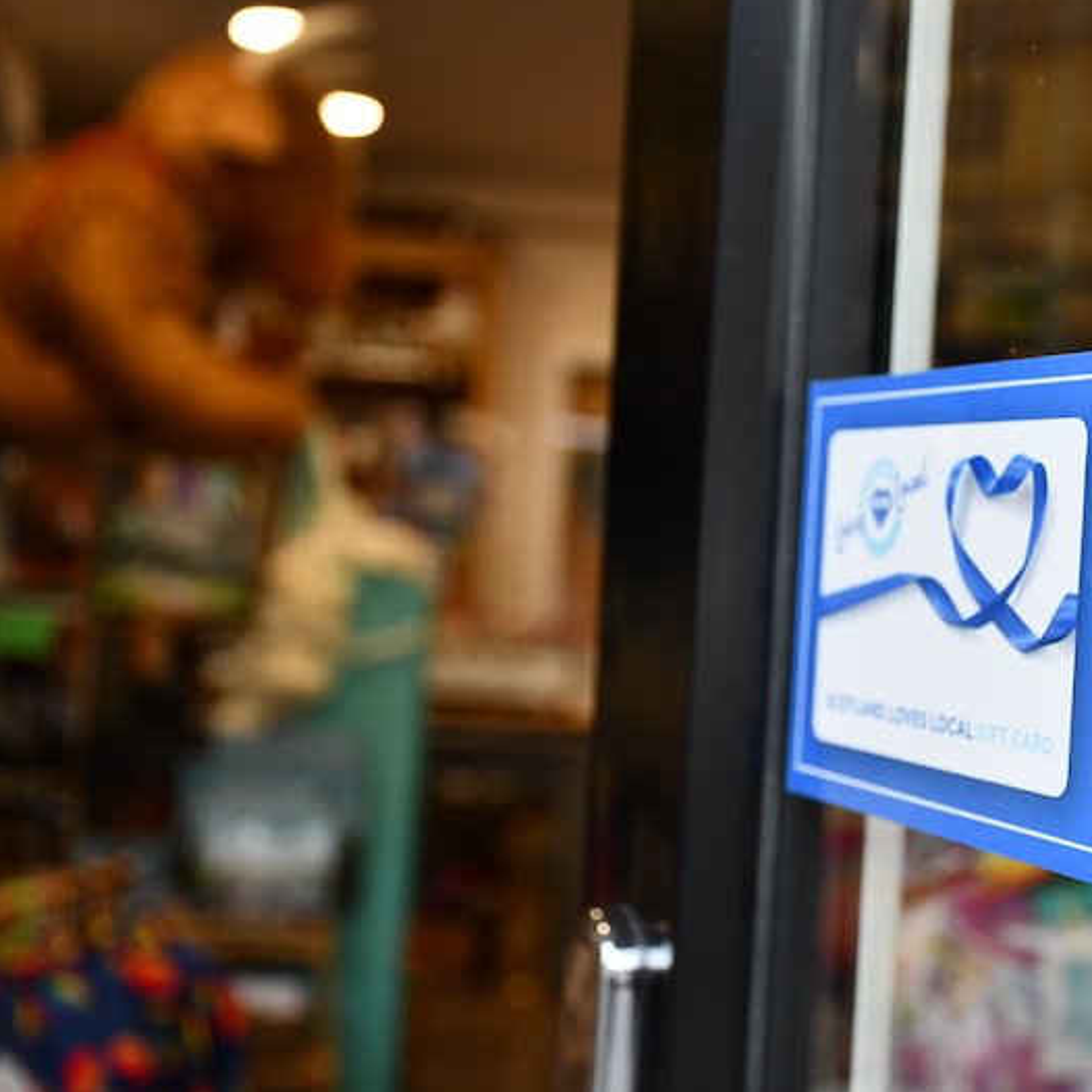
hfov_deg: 27.6
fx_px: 2213
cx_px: 693
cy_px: 543
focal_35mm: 62
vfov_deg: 27.7
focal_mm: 32
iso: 800
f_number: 4
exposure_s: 1/250
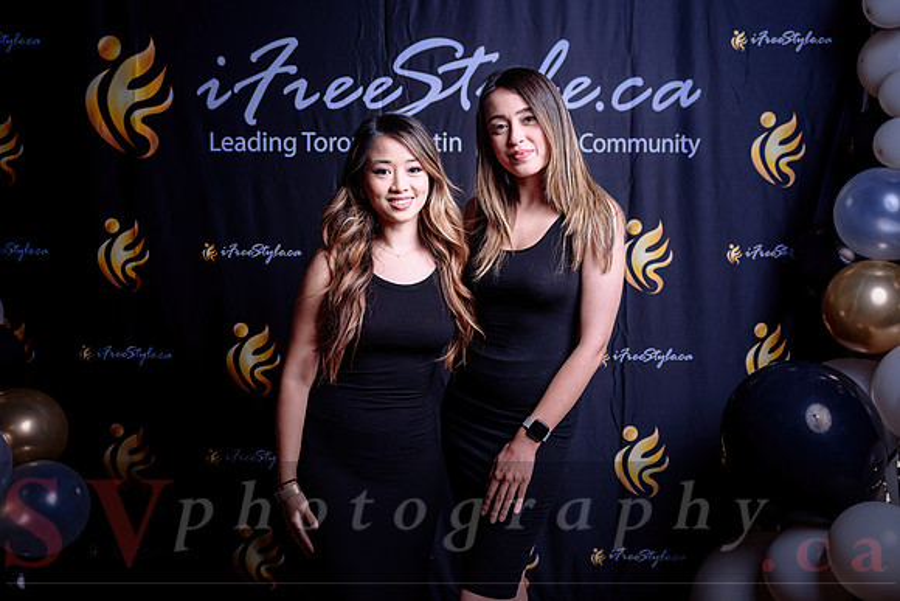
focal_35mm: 40
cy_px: 300
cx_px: 450
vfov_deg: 33.2
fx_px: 1007
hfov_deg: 48.2
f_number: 4
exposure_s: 1/60
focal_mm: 39
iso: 100
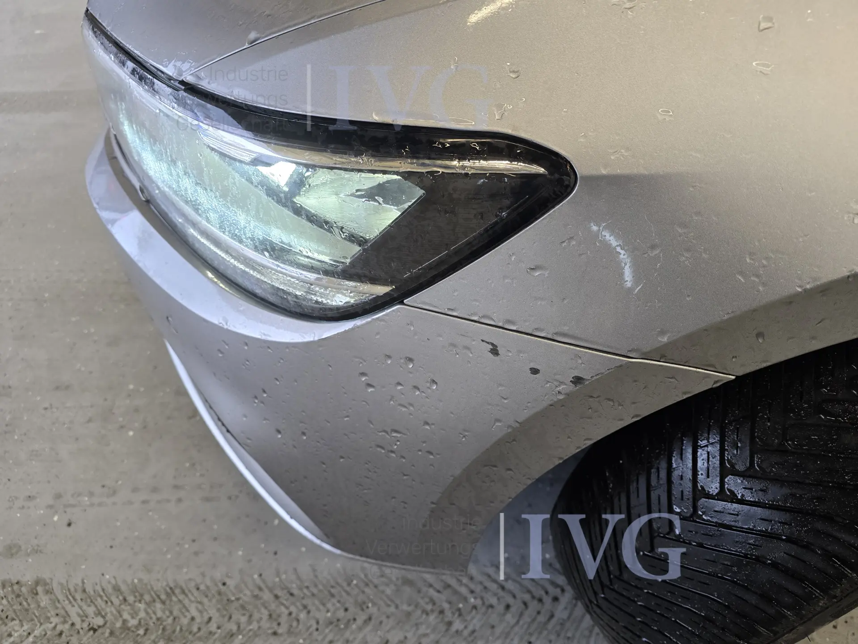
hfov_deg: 73.9
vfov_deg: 58.9
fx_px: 570
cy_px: 322
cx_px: 429
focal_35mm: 23
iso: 200
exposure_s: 1/100
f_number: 1.7
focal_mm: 6.3
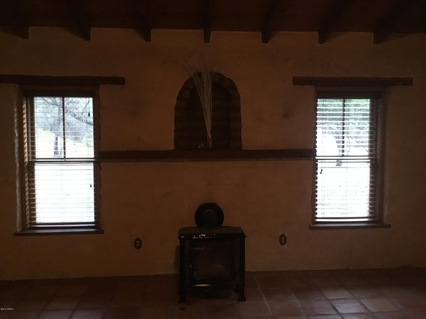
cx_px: 213
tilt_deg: -4.2
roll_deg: -0.3
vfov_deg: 45.4
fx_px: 381
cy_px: 160
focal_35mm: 31
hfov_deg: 58.4
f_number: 2.4
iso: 320
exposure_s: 1/15
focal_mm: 3.3
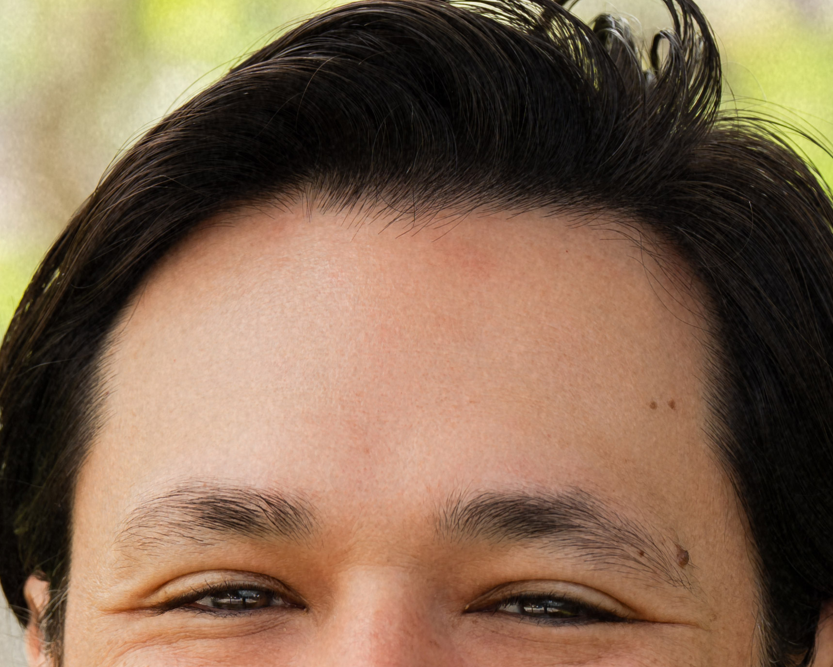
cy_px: 1028
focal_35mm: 421
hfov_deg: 4.6
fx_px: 10381
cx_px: 485
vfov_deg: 3.7
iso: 100
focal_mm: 110
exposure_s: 1/200
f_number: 4.5
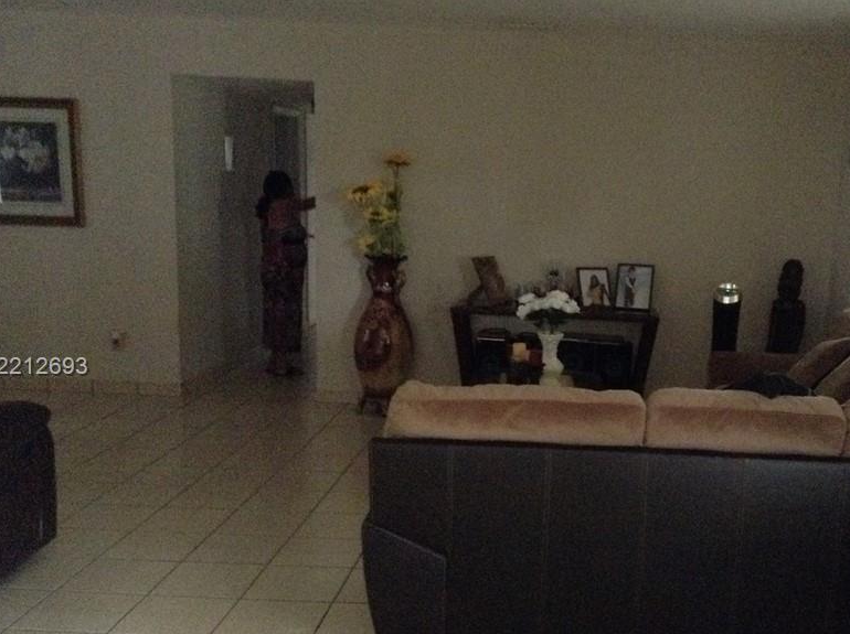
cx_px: 542
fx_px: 1079
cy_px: 368
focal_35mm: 44
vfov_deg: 32.7
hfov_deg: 42.6
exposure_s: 1/17
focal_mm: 3.3
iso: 640
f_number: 2.4
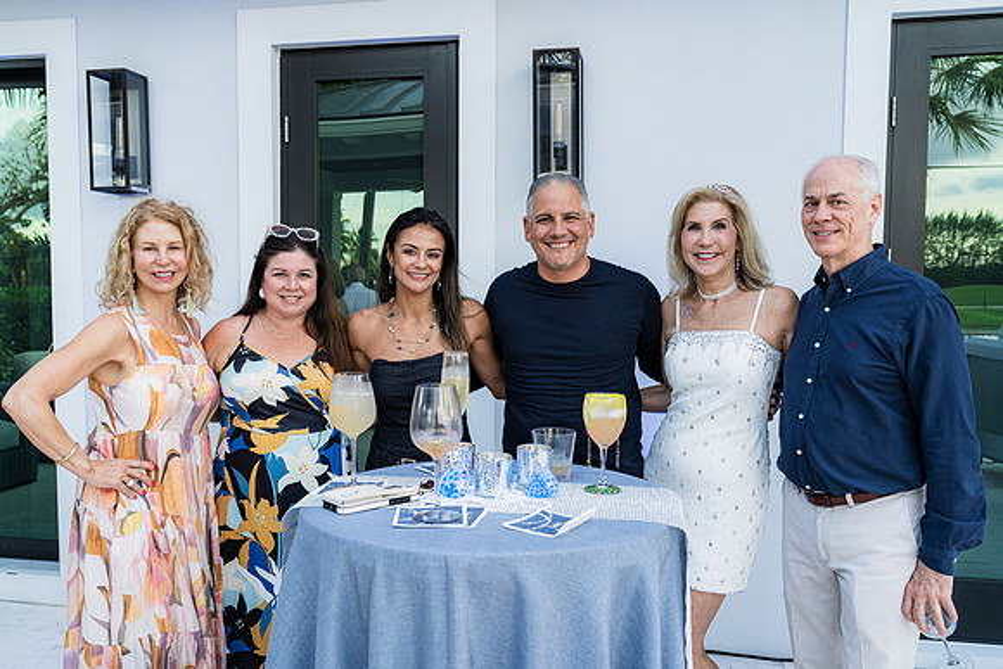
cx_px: 502
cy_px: 334
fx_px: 868
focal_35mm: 31
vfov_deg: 42.1
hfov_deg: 60.0
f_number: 5.6
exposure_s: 1/250
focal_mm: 31
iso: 2000
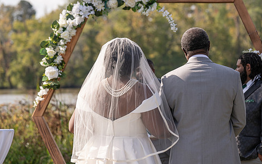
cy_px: 79
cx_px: 162
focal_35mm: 140
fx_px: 1000
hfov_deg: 14.9
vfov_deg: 9.4
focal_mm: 107
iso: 100
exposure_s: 1/1000
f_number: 4
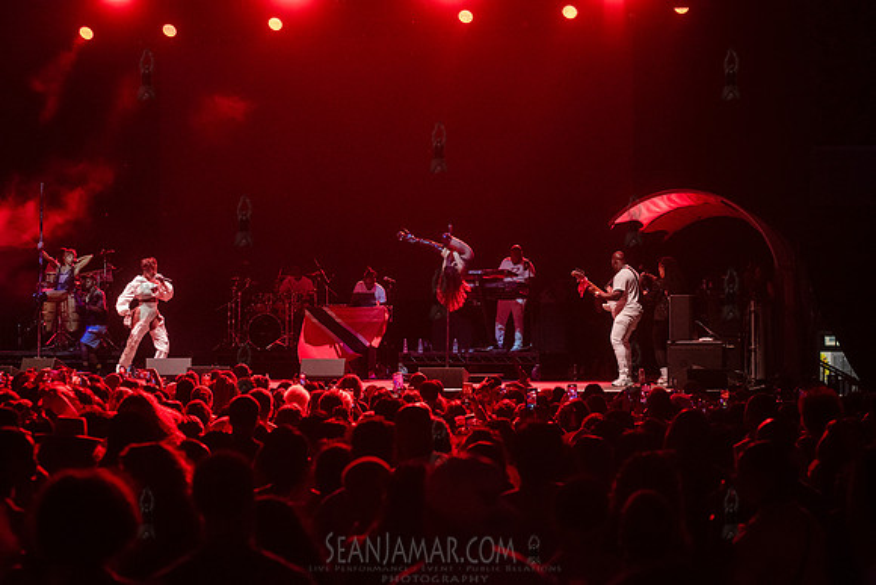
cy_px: 292
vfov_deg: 17.1
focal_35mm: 80
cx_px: 438
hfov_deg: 25.3
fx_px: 1949
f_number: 4
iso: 6400
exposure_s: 1/500
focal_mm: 80
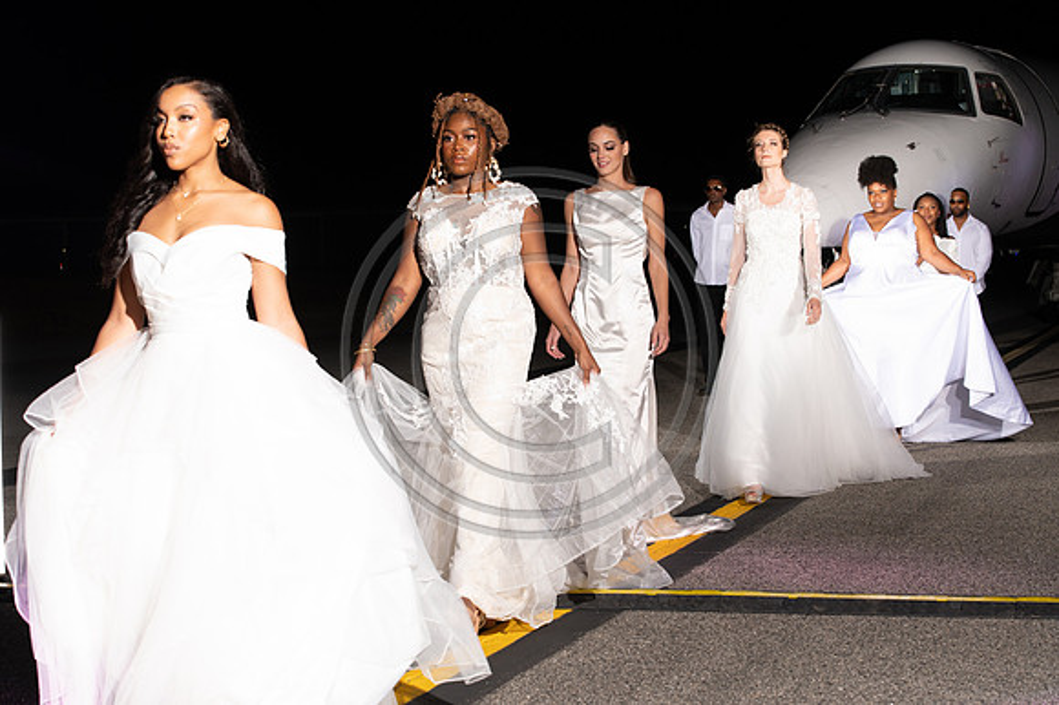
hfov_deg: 28.9
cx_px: 530
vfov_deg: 19.4
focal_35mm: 70
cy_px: 352
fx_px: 2058
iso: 1000
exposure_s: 1/200
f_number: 6.3
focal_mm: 70
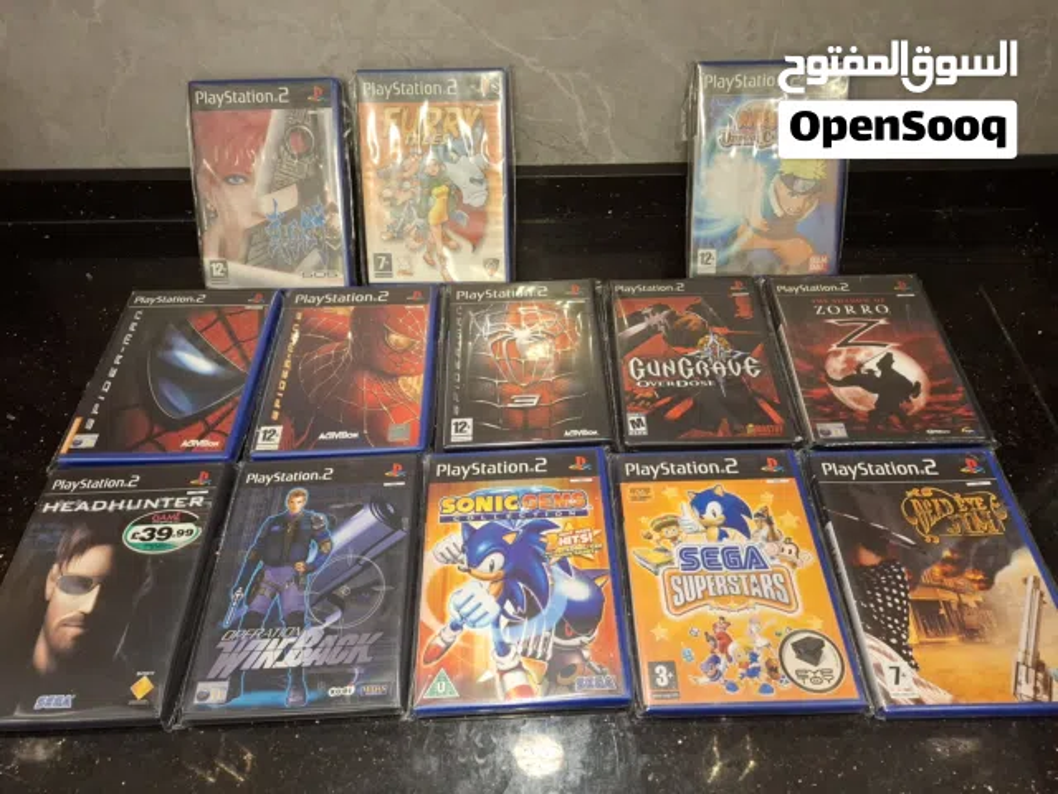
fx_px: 703
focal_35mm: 23
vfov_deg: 58.9
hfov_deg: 73.9
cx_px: 529
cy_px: 397
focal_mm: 5.54
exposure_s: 1/33
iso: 400
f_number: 1.8
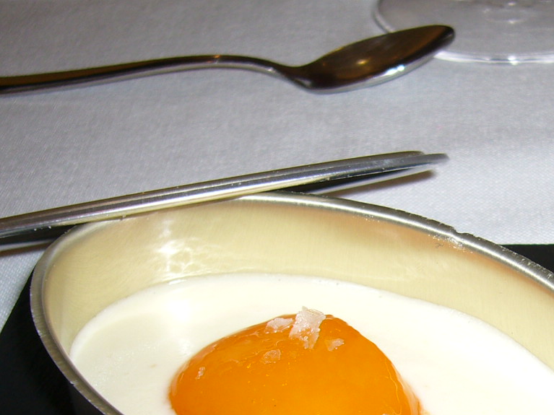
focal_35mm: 73
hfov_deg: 25.8
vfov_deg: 19.9
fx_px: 1168
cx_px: 496
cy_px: 346
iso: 80
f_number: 2.8
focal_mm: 5.8
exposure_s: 1/60
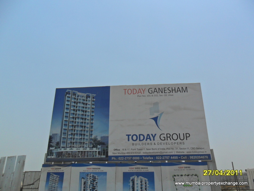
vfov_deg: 51.4
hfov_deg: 65.3
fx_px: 198
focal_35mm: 27
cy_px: 96
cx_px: 127
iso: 100
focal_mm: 4.9
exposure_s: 1/350
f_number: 8.9
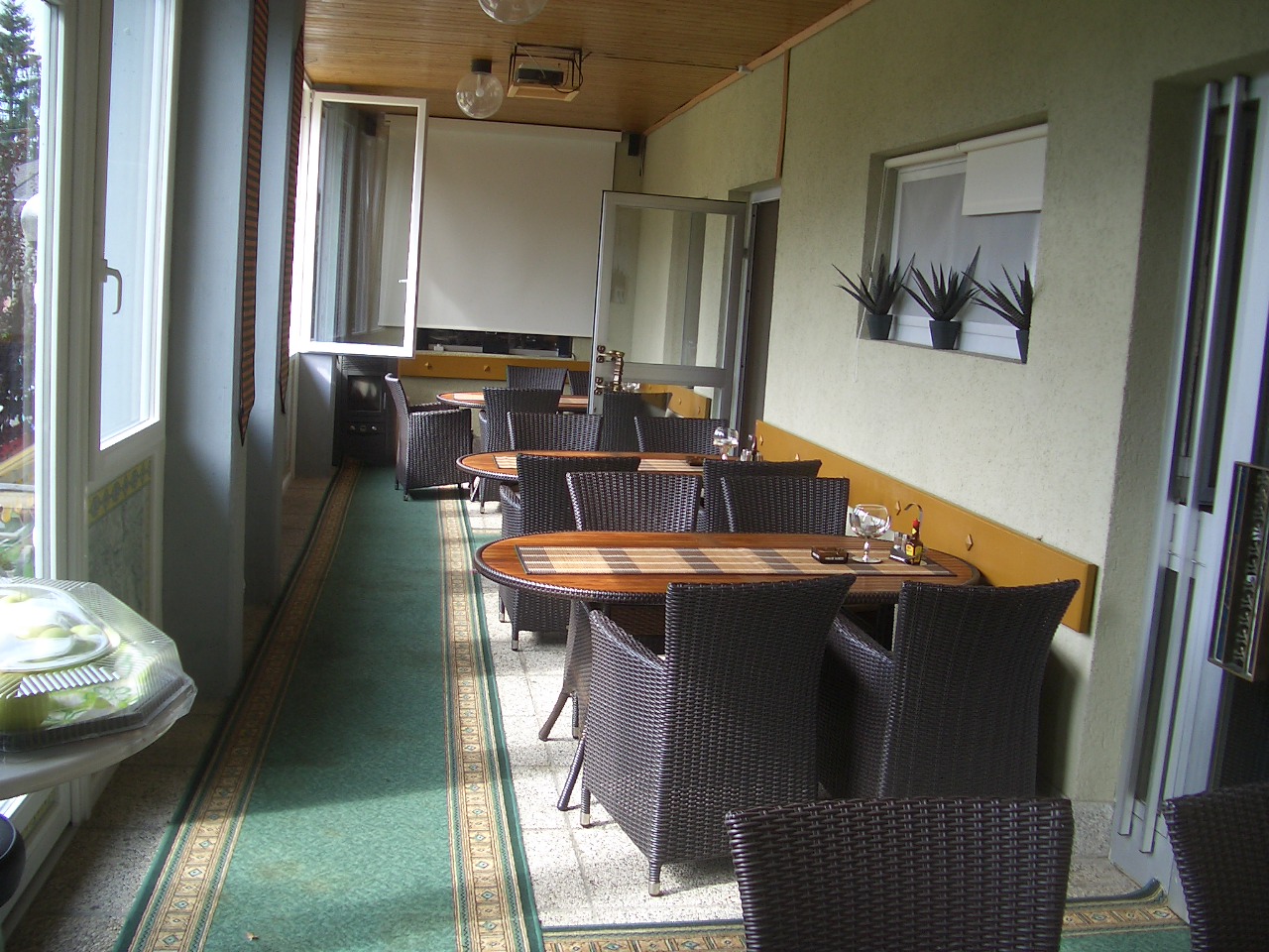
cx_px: 634
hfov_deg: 52.6
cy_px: 476
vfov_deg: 40.7
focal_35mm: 35
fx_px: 1283
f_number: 2.6
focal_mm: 5.8
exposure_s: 1/125
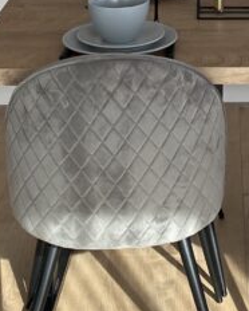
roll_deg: +0.2
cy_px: -178
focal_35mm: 112
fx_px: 1030
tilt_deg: -4.6
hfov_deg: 13.6
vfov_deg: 15.6
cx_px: 229
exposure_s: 1/337
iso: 32
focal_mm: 4.25
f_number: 1.8
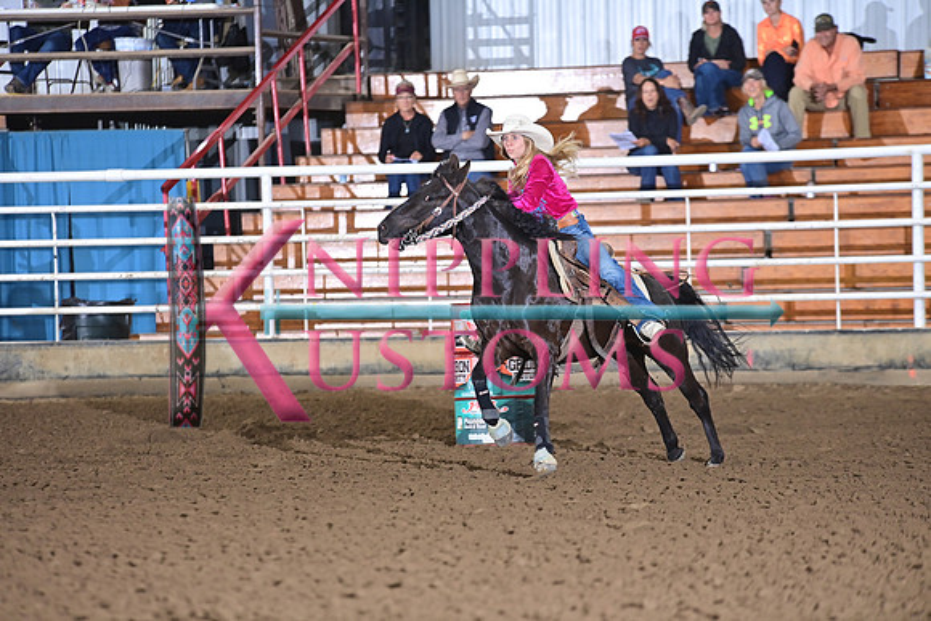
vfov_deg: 6.9
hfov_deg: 10.3
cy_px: 310
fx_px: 5173
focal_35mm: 200
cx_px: 466
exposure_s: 1/250
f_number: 3.2
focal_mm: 200
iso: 1250
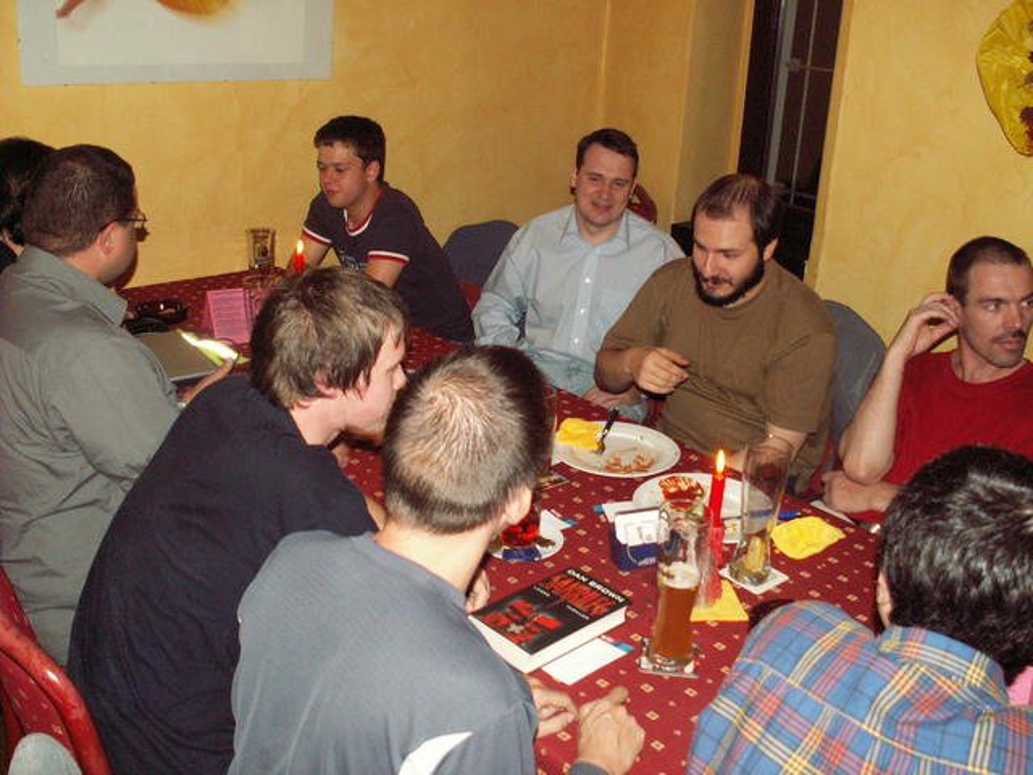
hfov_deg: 52.6
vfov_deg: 40.7
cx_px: 516
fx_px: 1044
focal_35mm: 35
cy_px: 388
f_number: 2.8
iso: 160
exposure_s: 1/40
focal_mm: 5.86
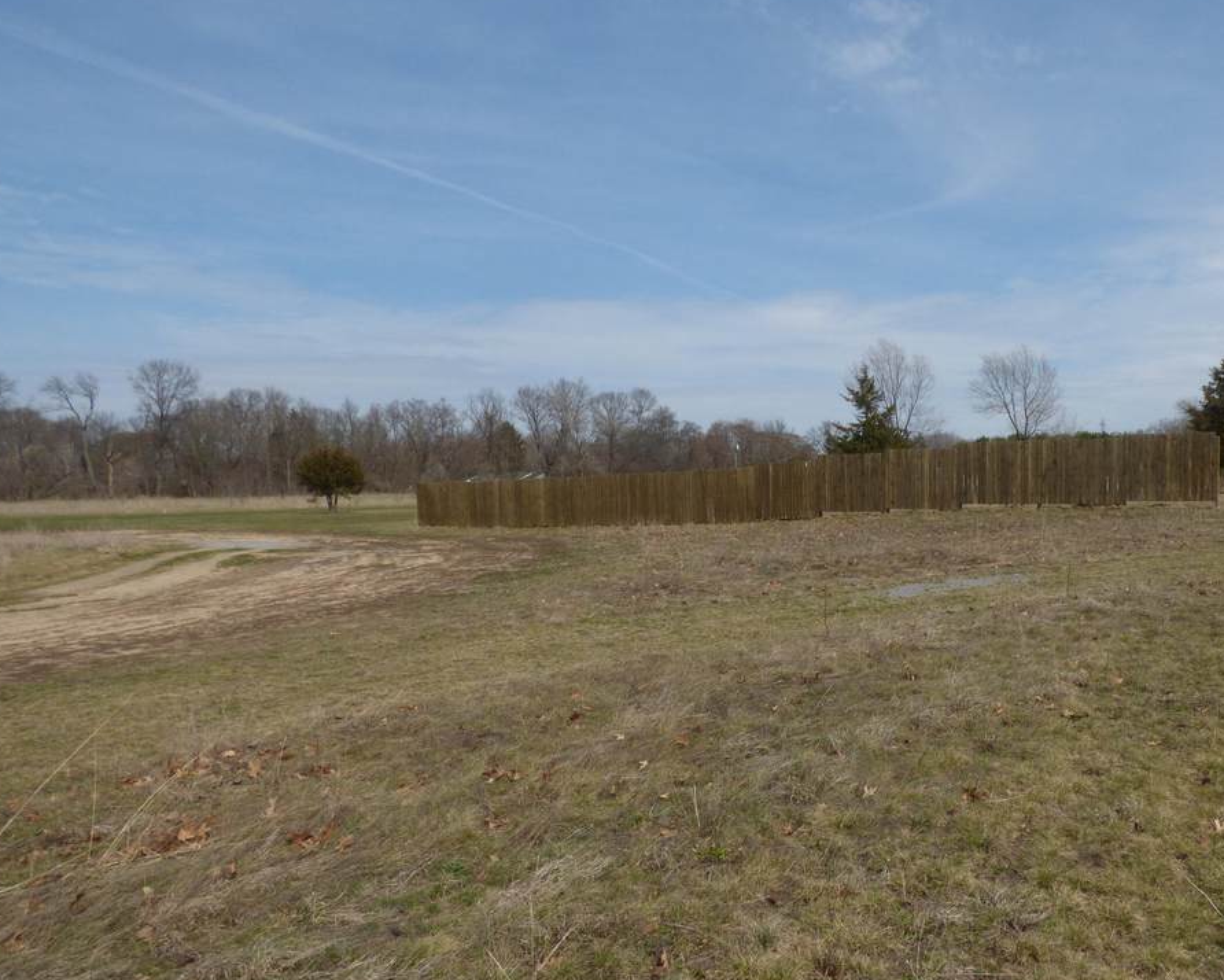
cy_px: 574
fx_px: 1015
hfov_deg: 60.4
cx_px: 836
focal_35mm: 28
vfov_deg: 51.3
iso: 100
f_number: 3.5
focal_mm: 3.58
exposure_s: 1/1600
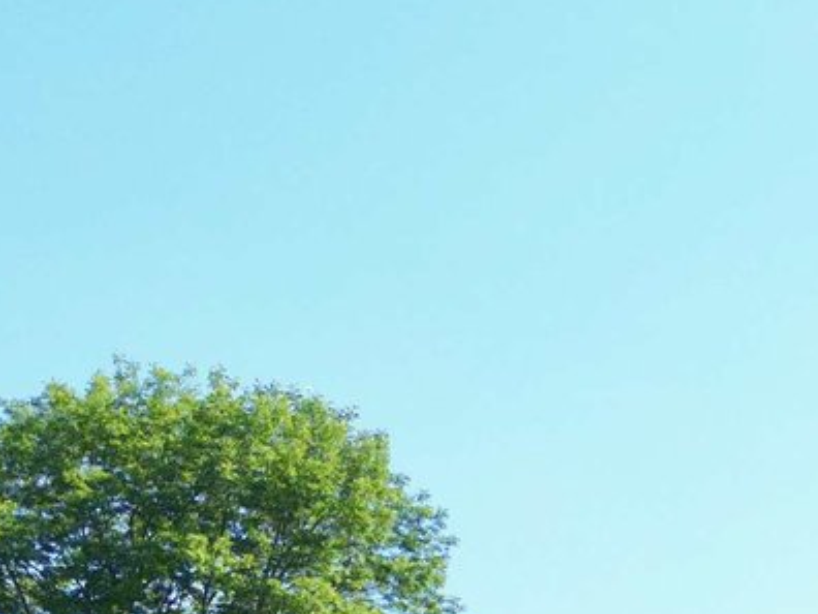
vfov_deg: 13.8
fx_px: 2292
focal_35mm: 97
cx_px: 1041
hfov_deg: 18.9
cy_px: 1054
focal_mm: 6.72
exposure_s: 1/1500
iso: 140
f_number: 1.7
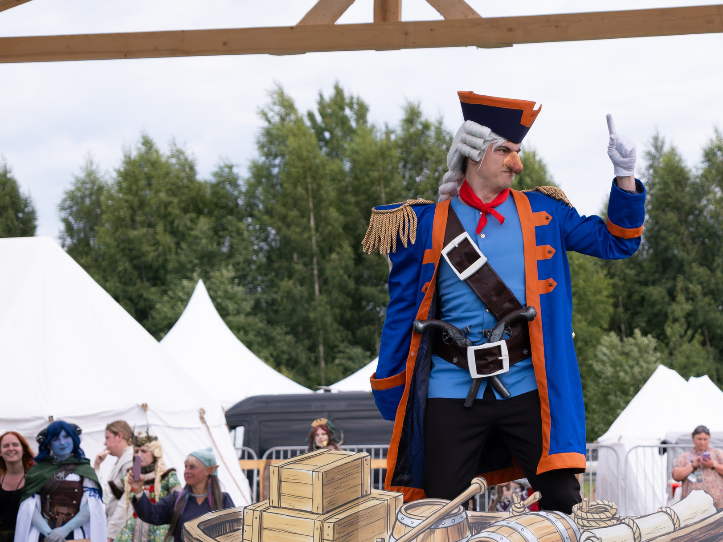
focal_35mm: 91
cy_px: 319
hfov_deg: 21.4
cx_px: 536
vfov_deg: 16.2
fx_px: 1901
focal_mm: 40.1
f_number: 2.8
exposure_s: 1/1250
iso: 160
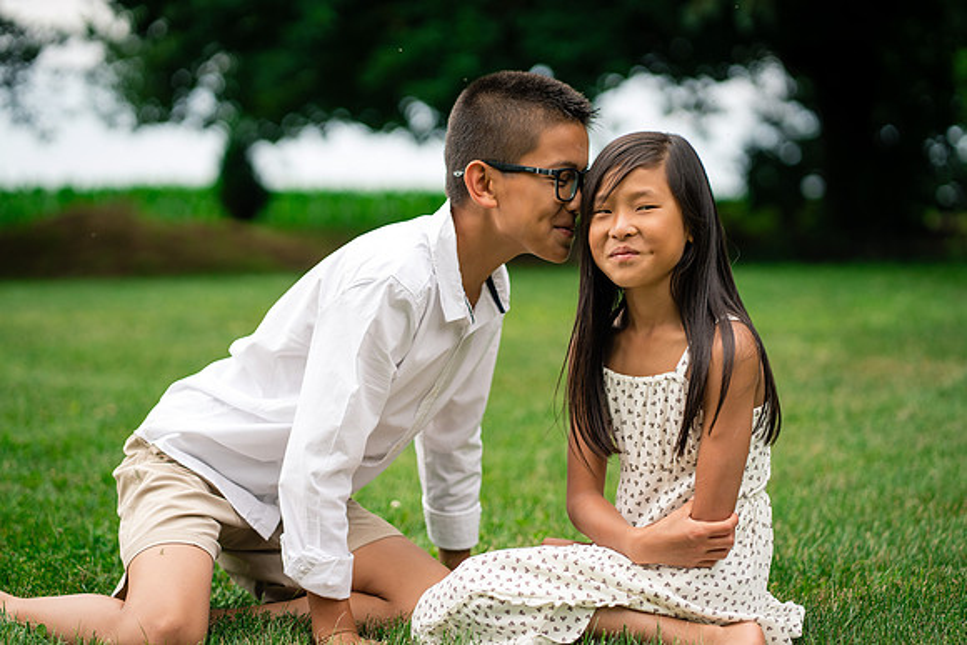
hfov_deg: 23.9
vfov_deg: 16.1
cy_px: 322
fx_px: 2284
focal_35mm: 85
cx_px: 484
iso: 400
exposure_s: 1/2500
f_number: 2.5
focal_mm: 85
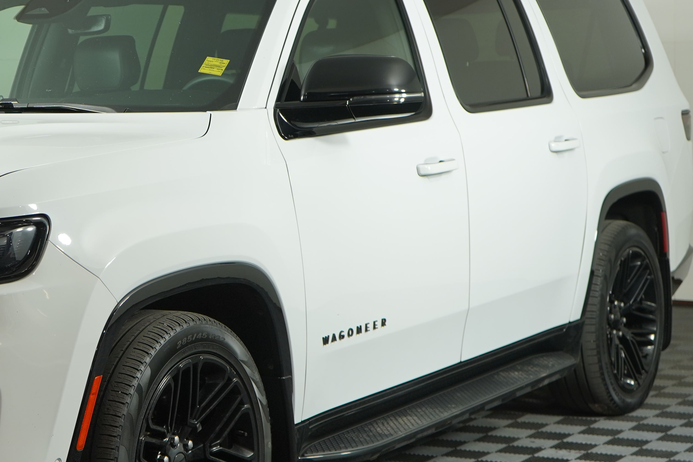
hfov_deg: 22.9
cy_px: 214
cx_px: 90
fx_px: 1675
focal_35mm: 87
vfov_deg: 15.7
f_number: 4.5
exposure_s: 1/160
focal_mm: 44
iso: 400
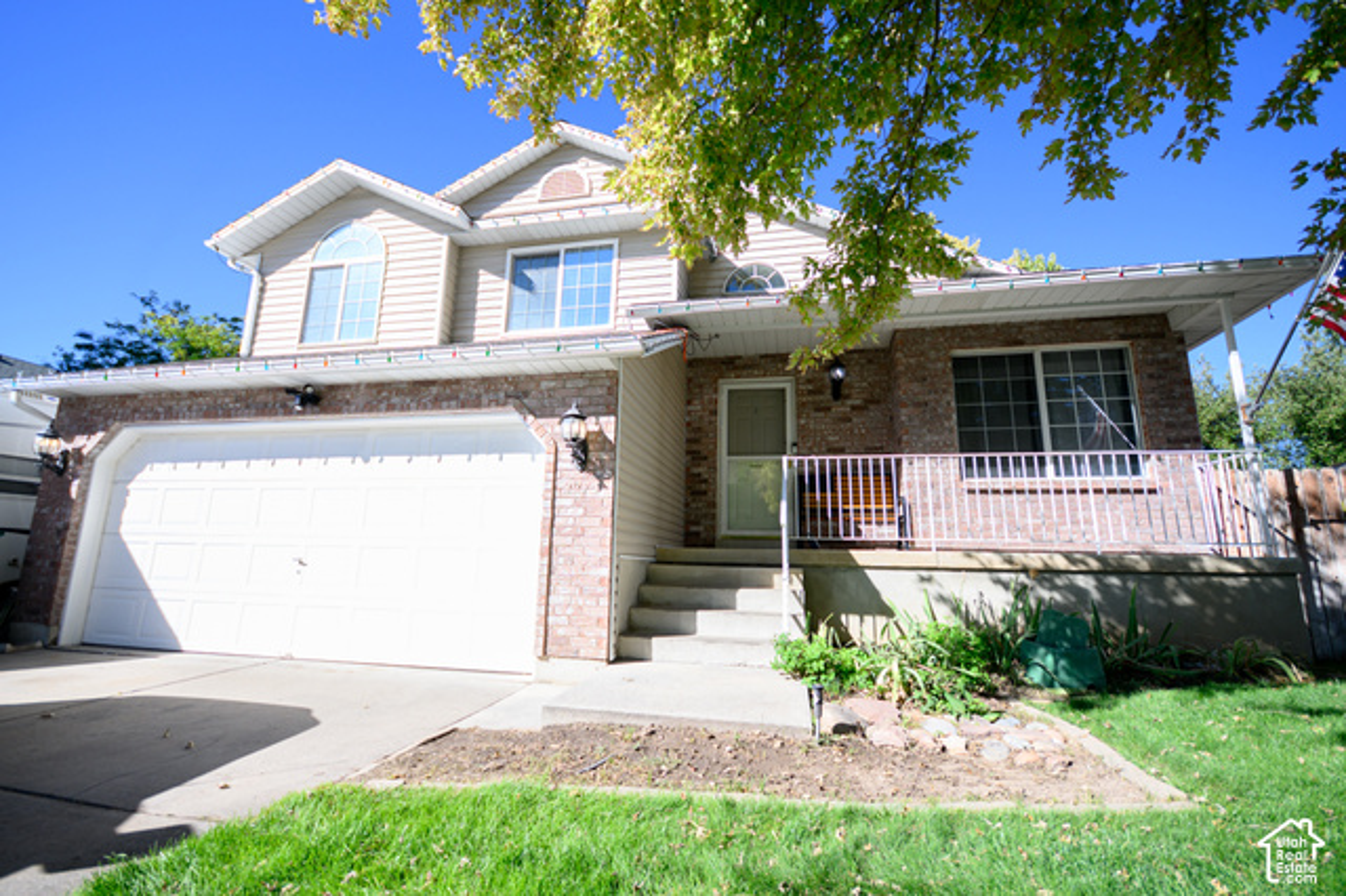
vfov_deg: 77.3
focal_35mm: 15
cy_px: 448
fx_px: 561
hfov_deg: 100.4
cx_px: 673
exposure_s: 1/800
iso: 250
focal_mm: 10
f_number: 4
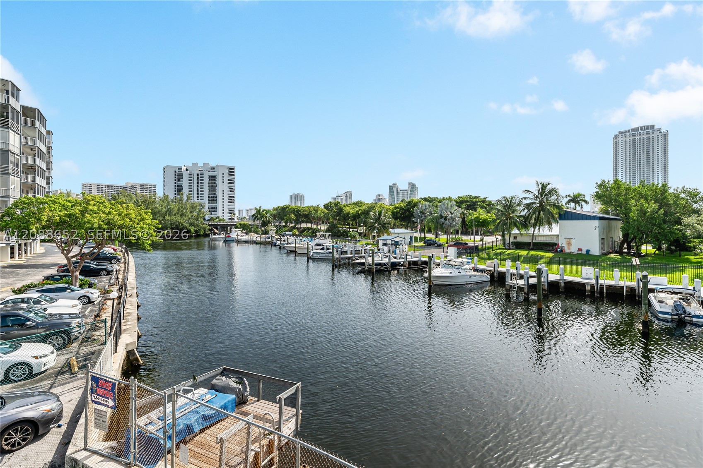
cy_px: 234
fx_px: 332
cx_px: 352
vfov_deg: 70.4
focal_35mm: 17
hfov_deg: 93.3
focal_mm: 17
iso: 200
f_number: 9
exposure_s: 1/500
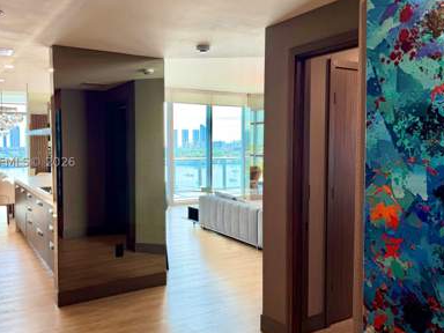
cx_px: 182
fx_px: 385
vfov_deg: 46.8
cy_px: 162
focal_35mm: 30
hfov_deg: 59.6
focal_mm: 6.76
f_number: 1.78
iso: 64
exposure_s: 1/218
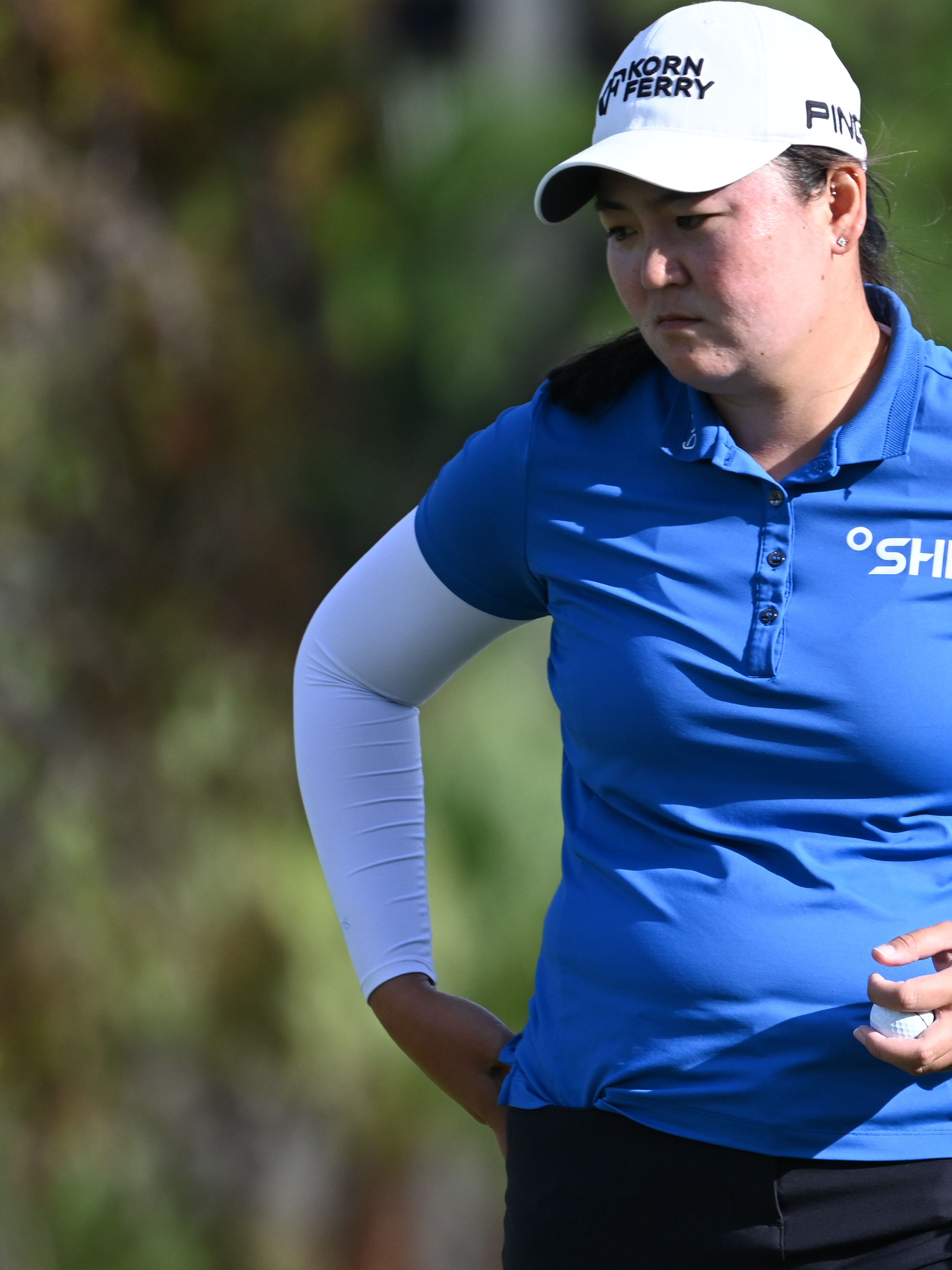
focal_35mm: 1089
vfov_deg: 1.8
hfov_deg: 1.4
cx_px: 785
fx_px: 39938
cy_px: 734
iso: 200
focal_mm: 400
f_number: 5.6
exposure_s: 1/640
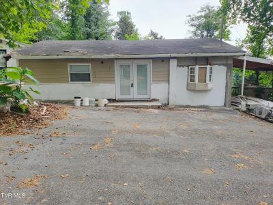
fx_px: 197
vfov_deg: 54.9
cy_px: 102
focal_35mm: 25
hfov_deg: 69.4
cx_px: 136
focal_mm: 4.71
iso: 100
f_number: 1.7
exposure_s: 1/449
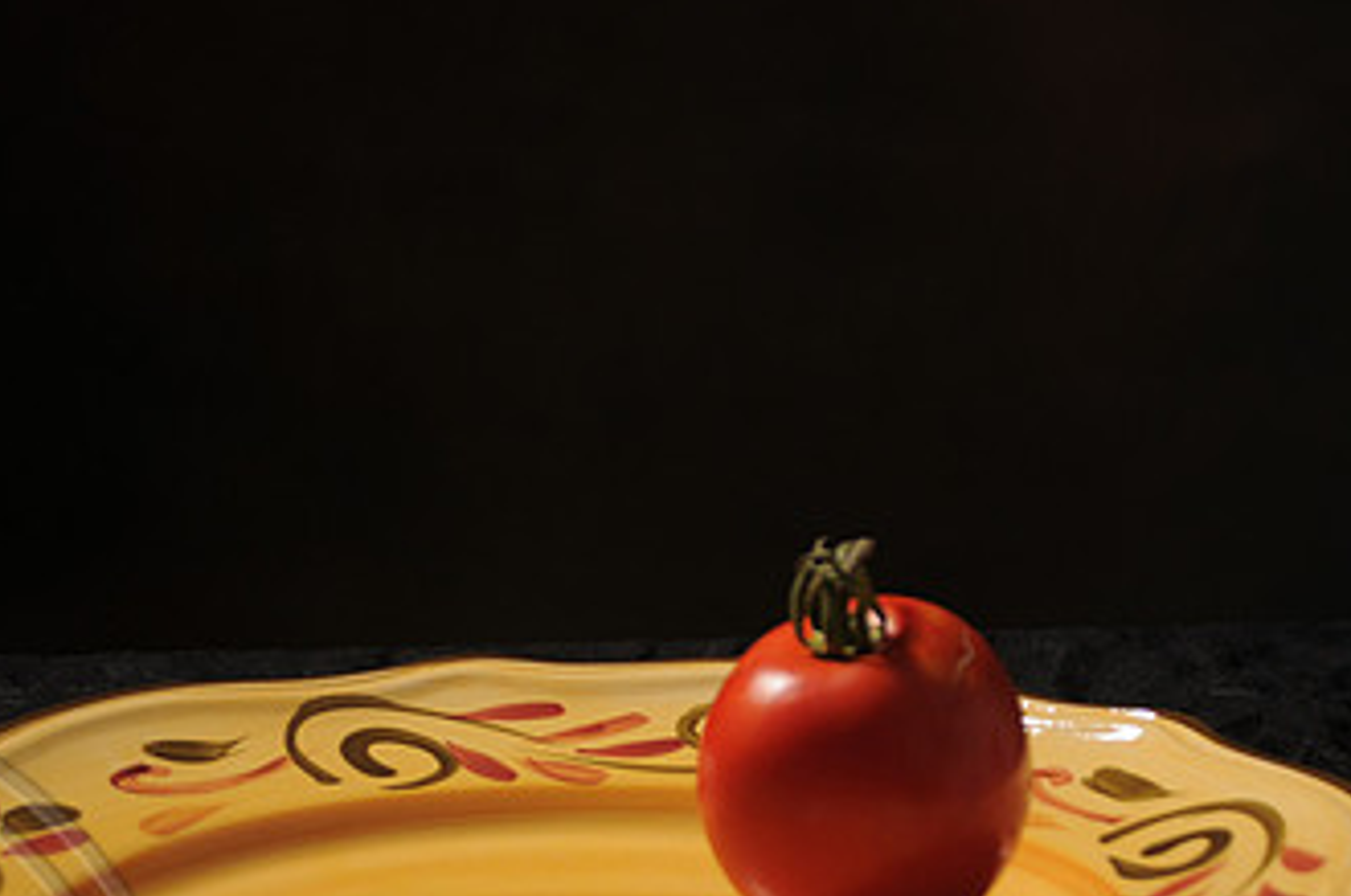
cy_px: 706
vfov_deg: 7.9
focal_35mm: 174
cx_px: 508
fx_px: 6520
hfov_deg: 11.8
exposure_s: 1/125
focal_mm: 66
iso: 200
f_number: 5.6
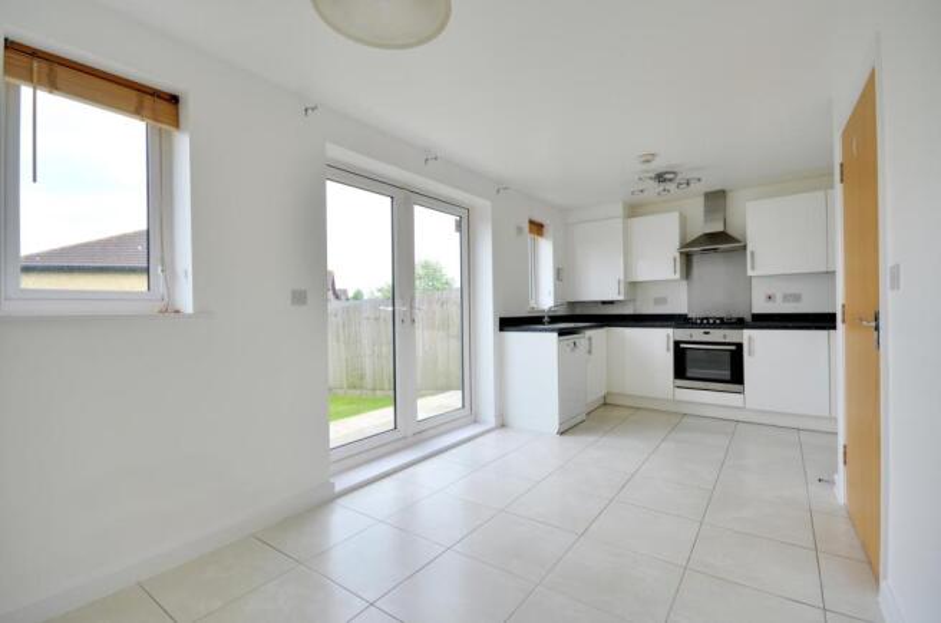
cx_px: 470
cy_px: 312
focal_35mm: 16
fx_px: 430
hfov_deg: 95.1
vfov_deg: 71.8
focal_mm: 11
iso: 200
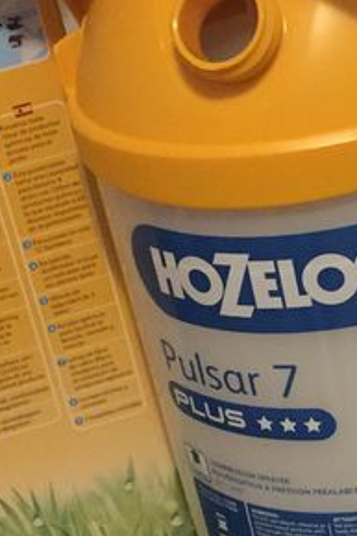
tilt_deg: -23.8
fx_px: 1549
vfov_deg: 19.6
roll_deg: +10.0
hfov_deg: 13.0
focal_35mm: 104
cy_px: 288
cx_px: 322
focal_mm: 4.15
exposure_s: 1/17
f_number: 2.2
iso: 500
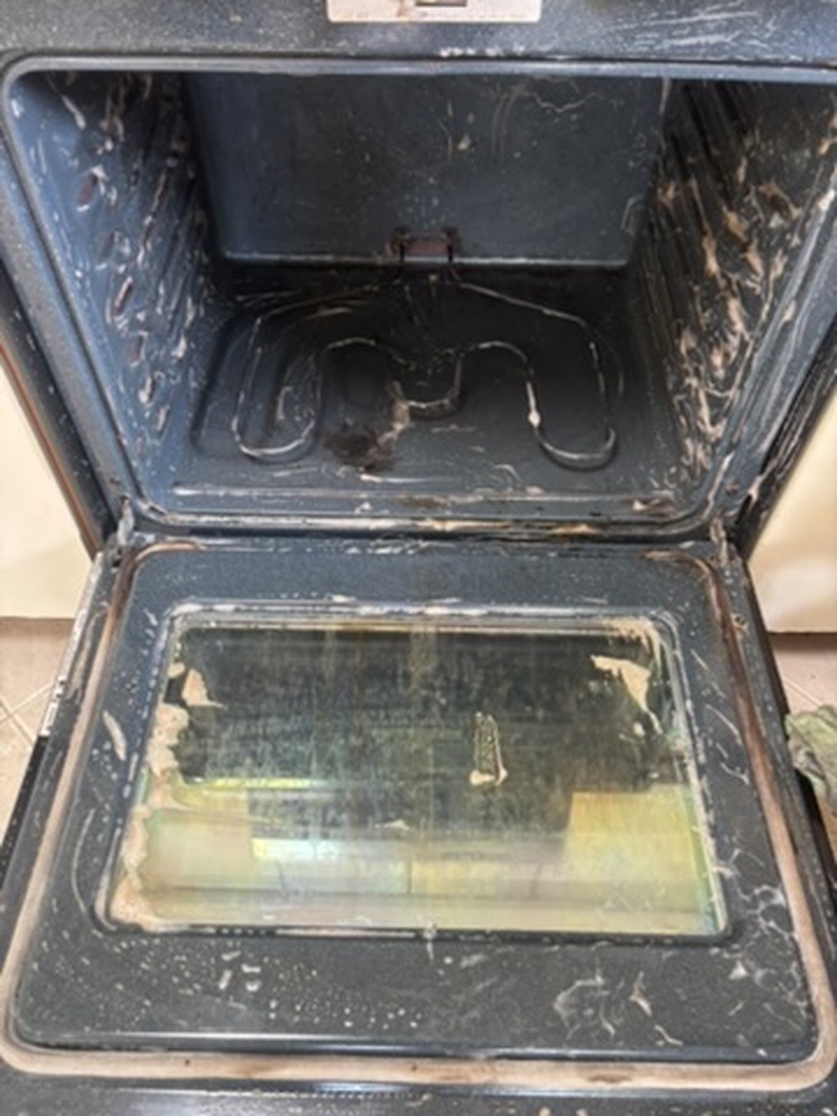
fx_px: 838
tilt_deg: -53.4
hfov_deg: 53.1
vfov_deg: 67.3
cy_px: 558
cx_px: 418
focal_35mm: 26
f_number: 1.6
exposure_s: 1/60
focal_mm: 5.96
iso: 320
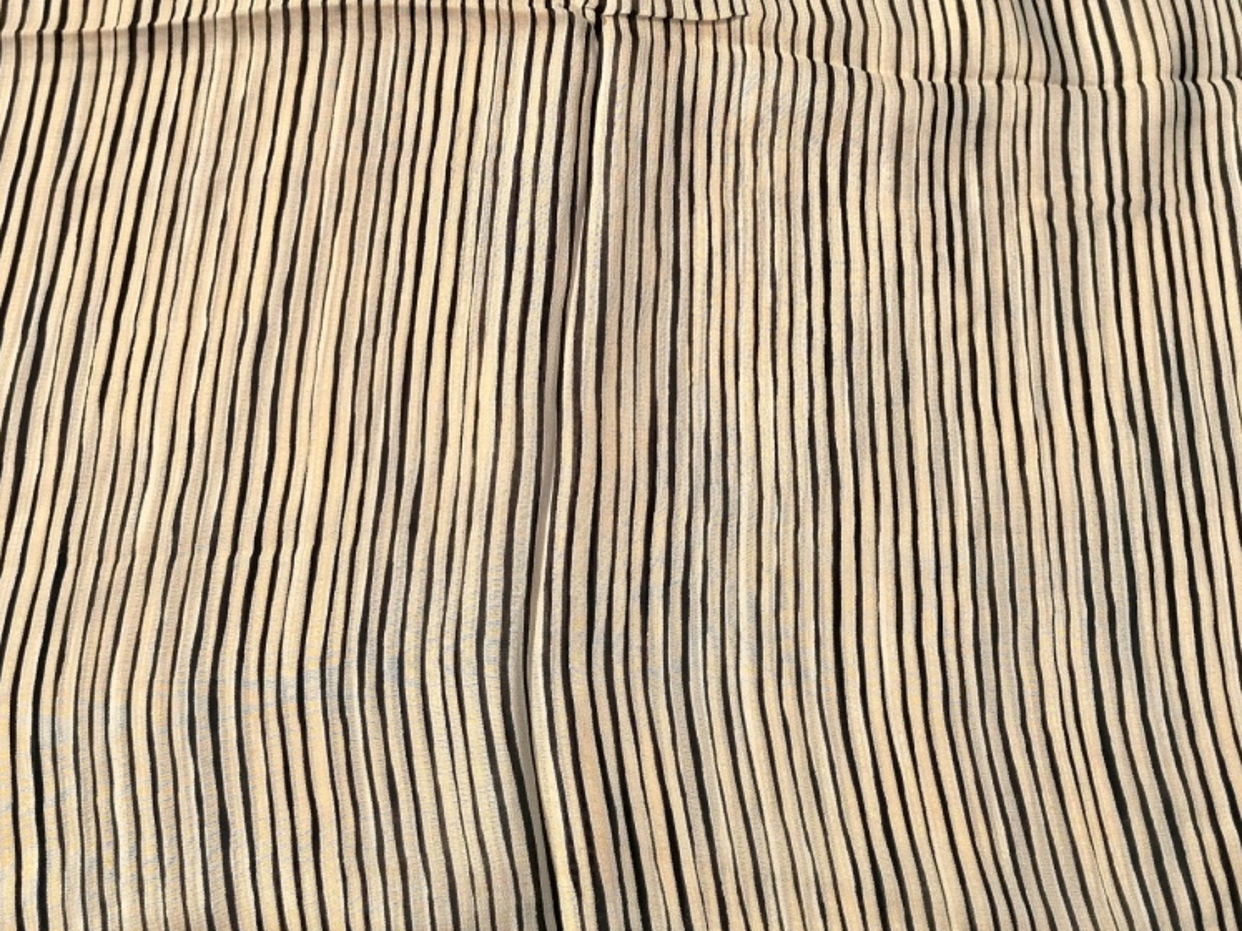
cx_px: 549
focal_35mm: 37
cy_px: 298
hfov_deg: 50.0
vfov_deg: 38.2
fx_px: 1327
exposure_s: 1/1451
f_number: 1.8
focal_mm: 4.75
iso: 50
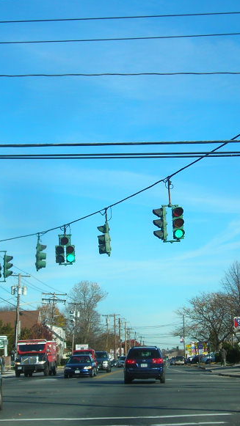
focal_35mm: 73
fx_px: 826
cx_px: 160
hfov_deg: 16.5
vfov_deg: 28.9
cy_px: 233
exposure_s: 1/516
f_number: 3.2
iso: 50
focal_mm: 6.3
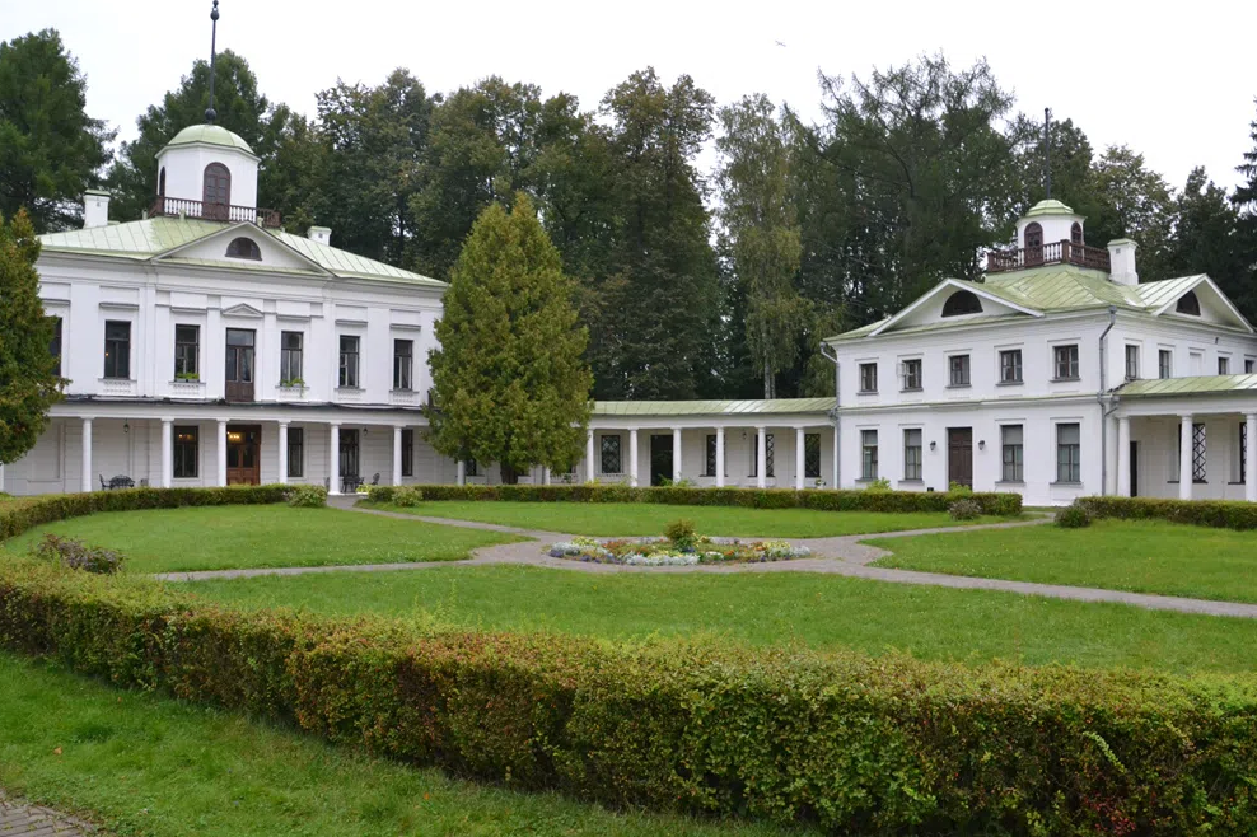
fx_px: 977
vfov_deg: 46.4
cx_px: 607
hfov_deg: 65.5
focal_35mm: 28
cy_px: 406
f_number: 9
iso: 1600
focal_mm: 18
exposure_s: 1/320
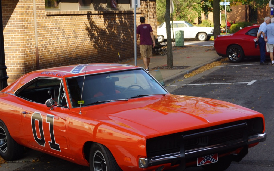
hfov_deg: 24.4
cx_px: 130
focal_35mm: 85
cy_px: 107
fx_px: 635
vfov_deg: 15.3
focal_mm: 40
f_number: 6.3
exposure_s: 1/80
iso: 100
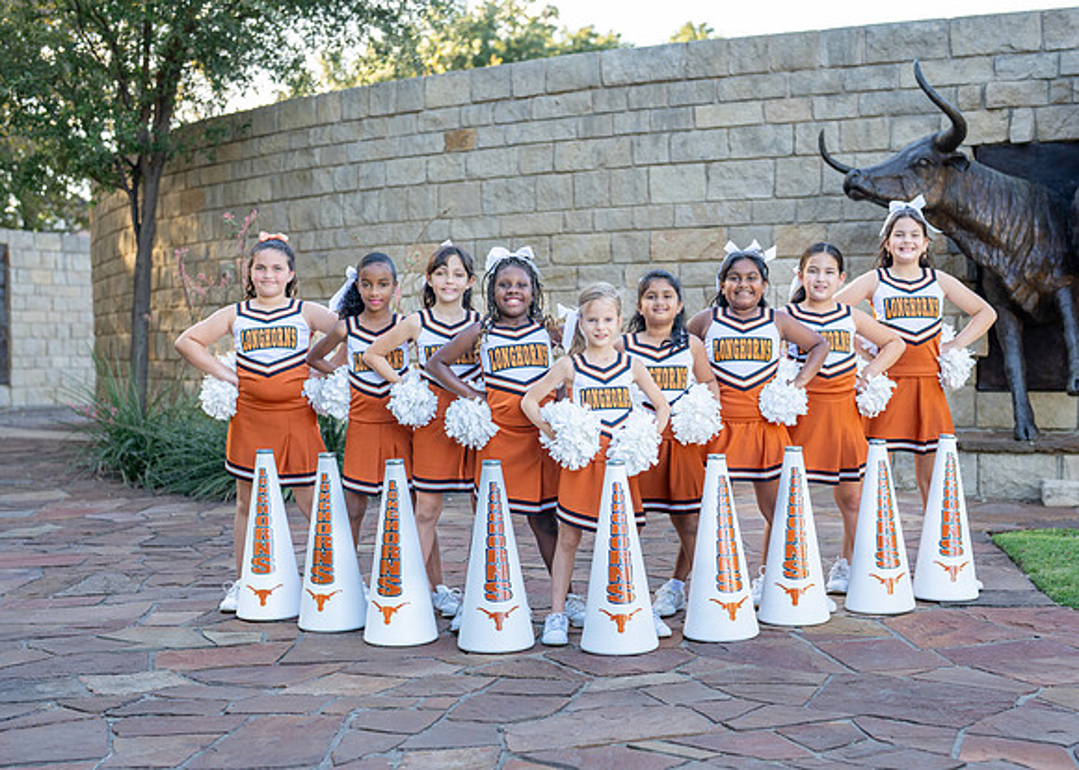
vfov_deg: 24.2
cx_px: 593
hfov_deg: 33.5
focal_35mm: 59
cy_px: 420
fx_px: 1794
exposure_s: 1/400
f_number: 2.5
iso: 250
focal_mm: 50
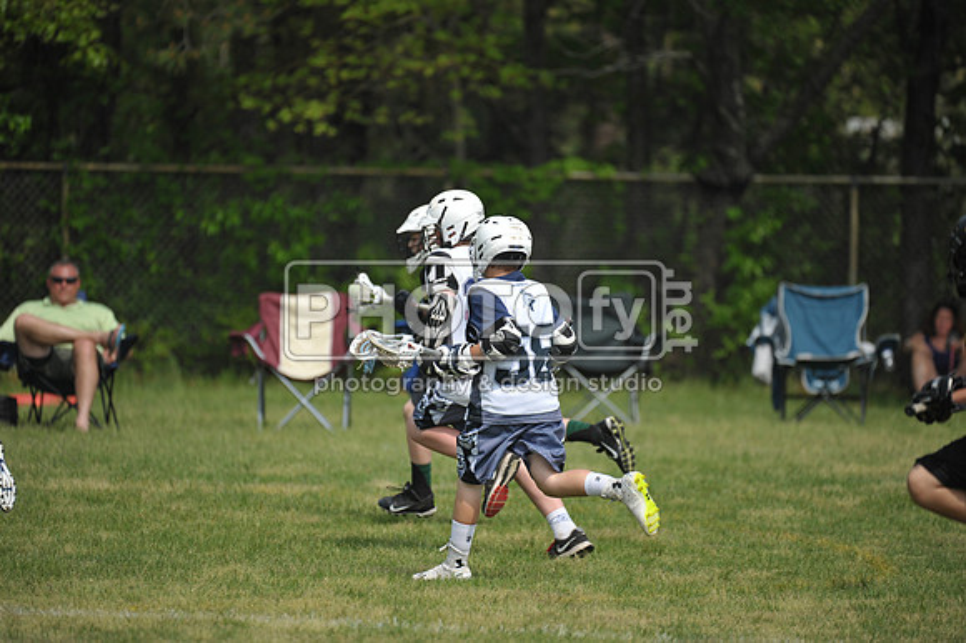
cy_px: 322
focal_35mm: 340
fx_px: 9118
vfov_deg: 4.0
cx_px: 483
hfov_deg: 6.1
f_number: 4
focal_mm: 340
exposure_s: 1/4000
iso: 640
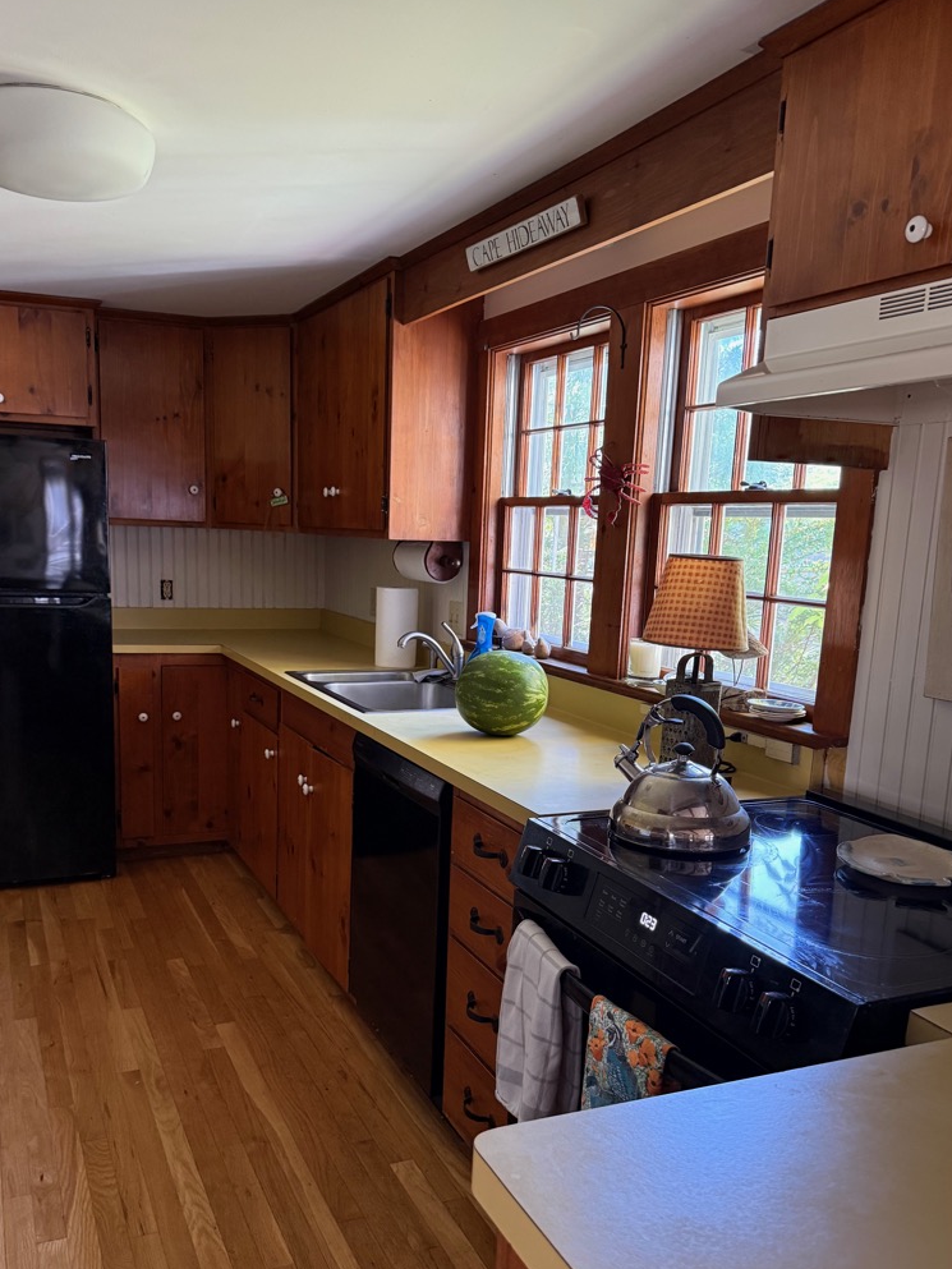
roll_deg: -2.9
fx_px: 1063
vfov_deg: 61.3
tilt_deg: -11.2
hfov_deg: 48.2
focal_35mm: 29
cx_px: 432
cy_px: 732
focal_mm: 6.76
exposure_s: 1/60
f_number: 1.78
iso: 400
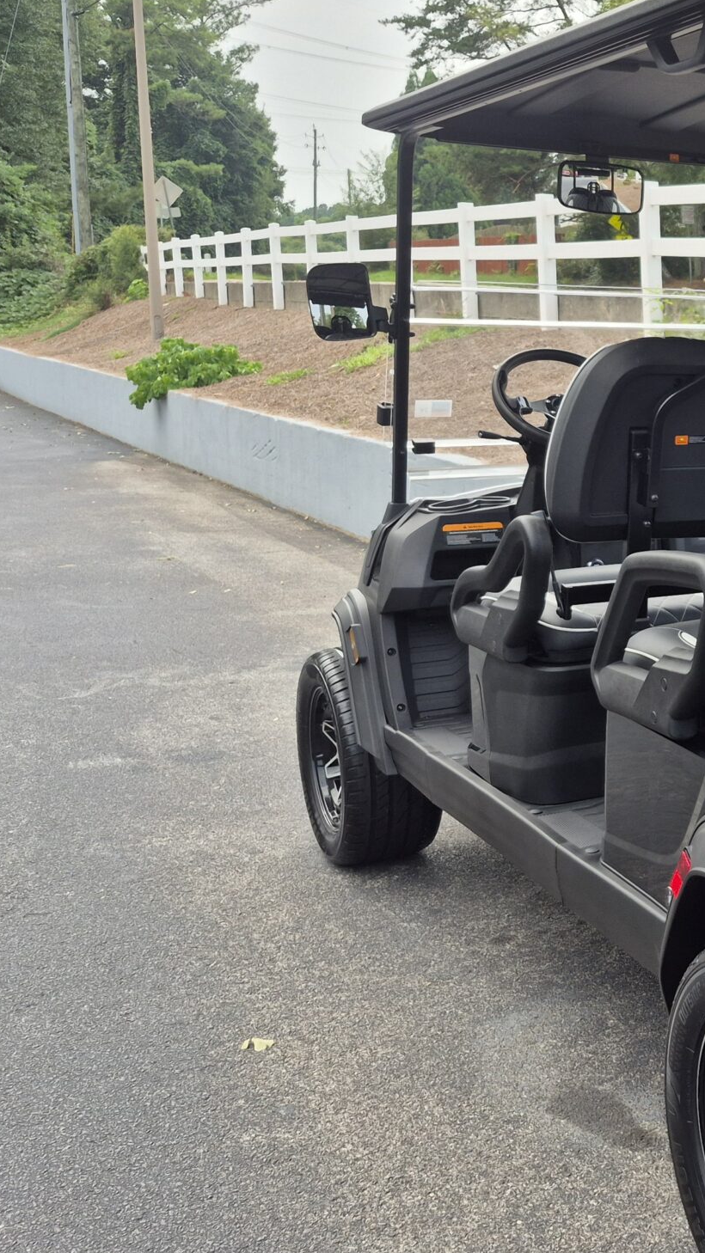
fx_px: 1462
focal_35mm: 44
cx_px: 996
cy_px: 559
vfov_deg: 46.3
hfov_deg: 23.0
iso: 25
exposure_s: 1/1300
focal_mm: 5.4
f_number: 1.8
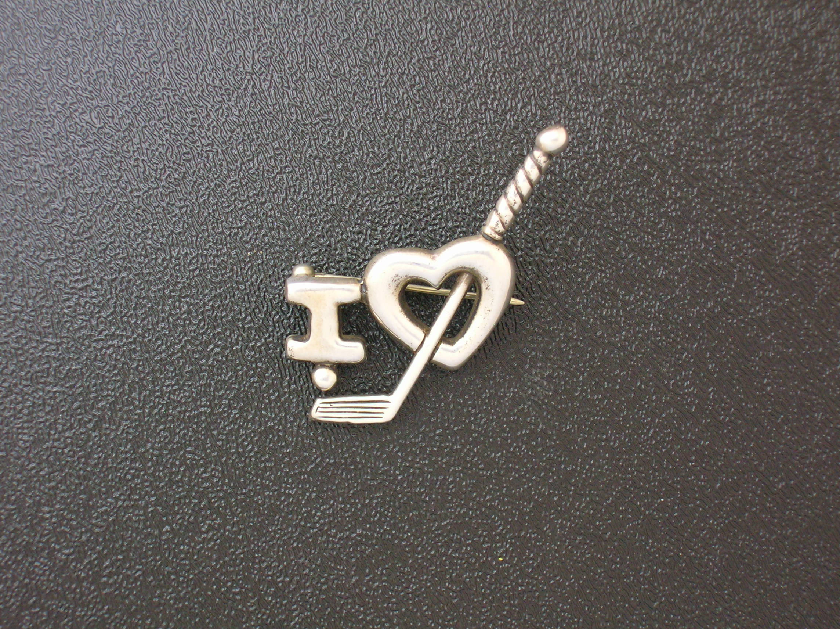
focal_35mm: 66
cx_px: 420
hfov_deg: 29.4
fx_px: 1600
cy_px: 314
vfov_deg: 22.2
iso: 126
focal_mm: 11
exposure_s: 1/3.8
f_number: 3.8
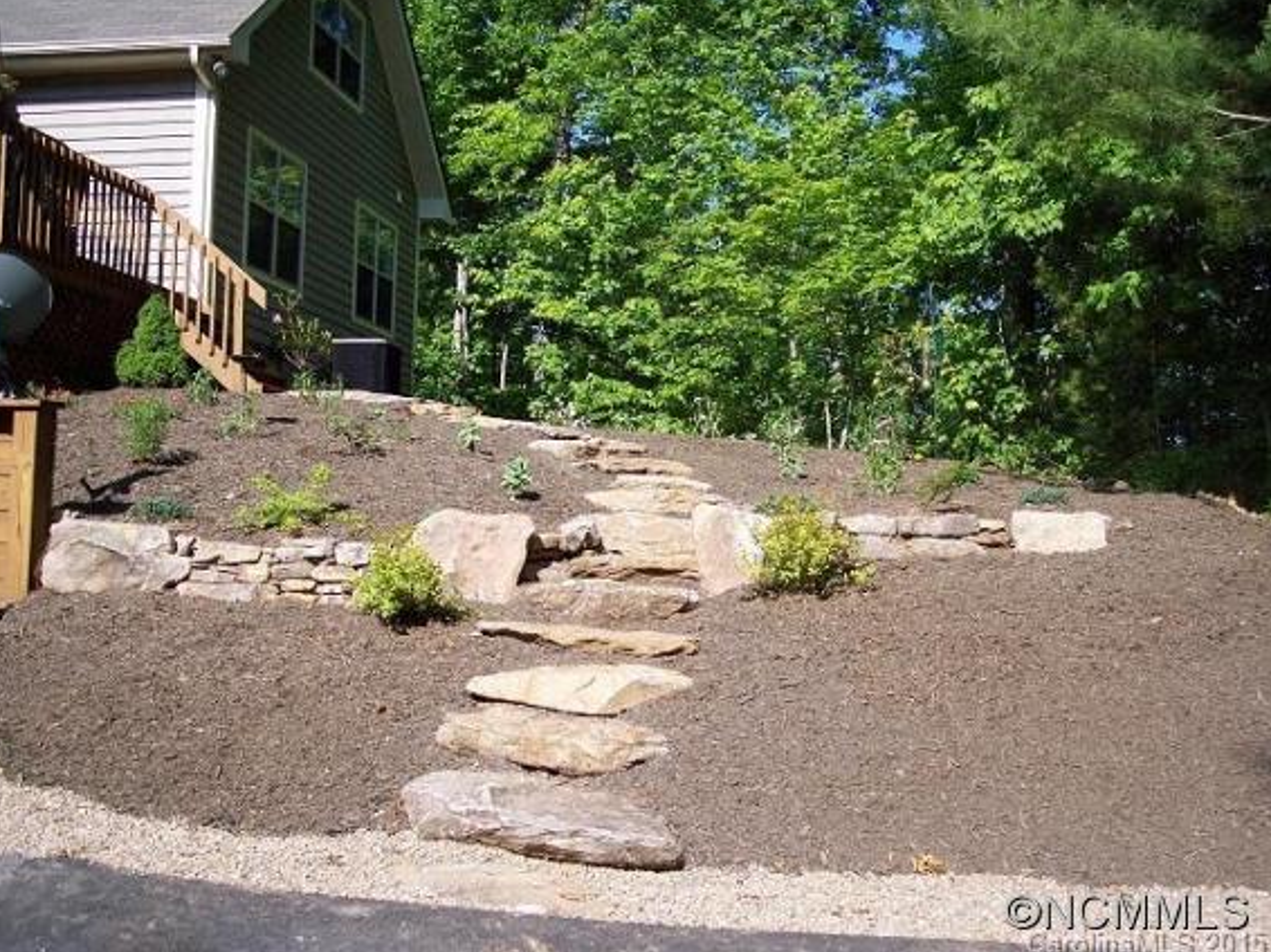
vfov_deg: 35.9
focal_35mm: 40
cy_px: 474
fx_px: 1468
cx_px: 631
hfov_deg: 46.8
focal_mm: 8
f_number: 3.4
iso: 100
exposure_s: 1/500
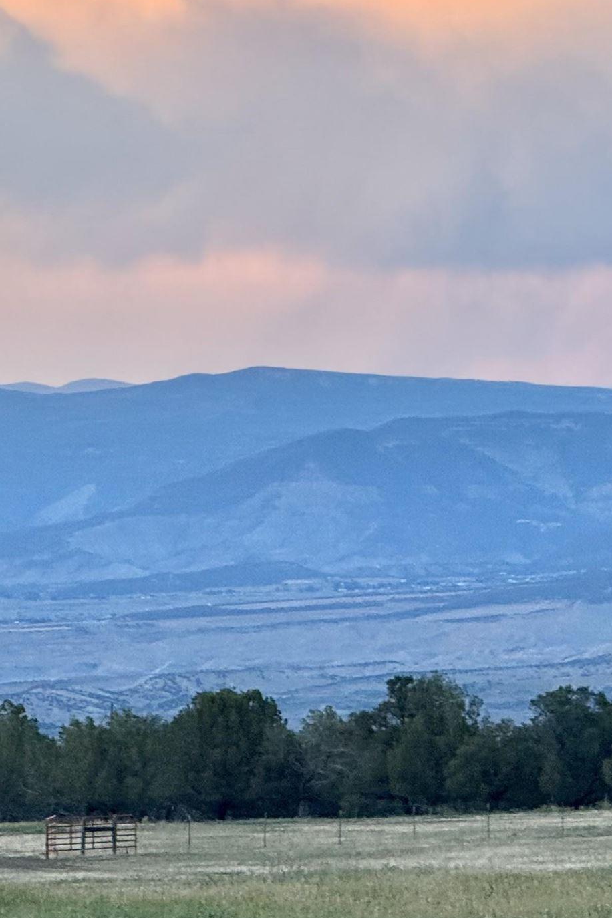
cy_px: 473
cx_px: 117
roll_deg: -0.3
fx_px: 7114
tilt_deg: +0.9
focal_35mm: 279
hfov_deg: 4.9
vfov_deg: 7.4
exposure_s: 1/114
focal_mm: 15.66
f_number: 2.8
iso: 64
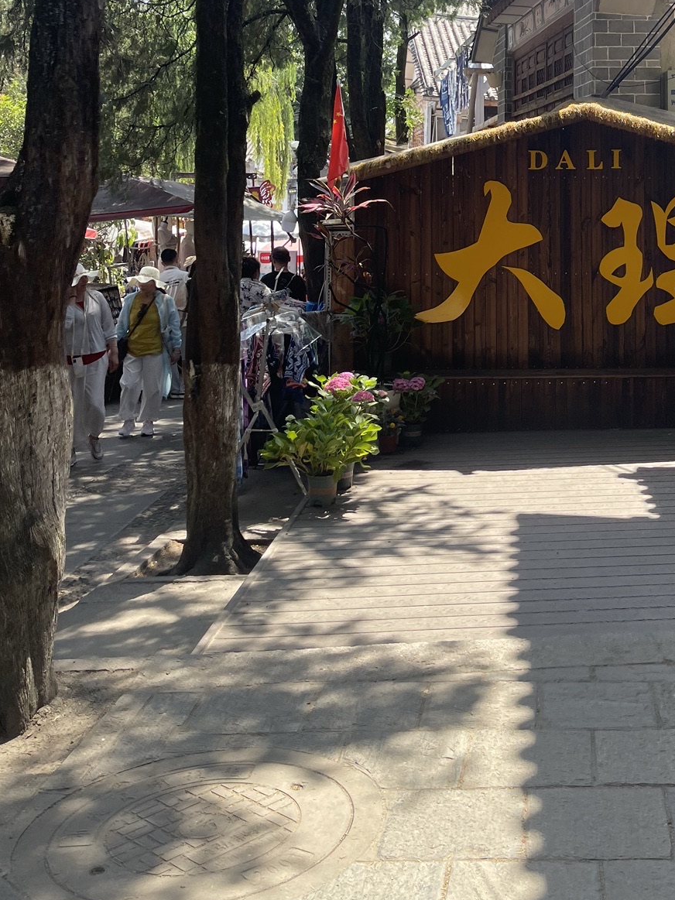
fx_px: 1118
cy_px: 182
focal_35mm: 43
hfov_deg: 32.8
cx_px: 518
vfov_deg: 42.0
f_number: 1.6
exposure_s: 1/668
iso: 32
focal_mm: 5.1
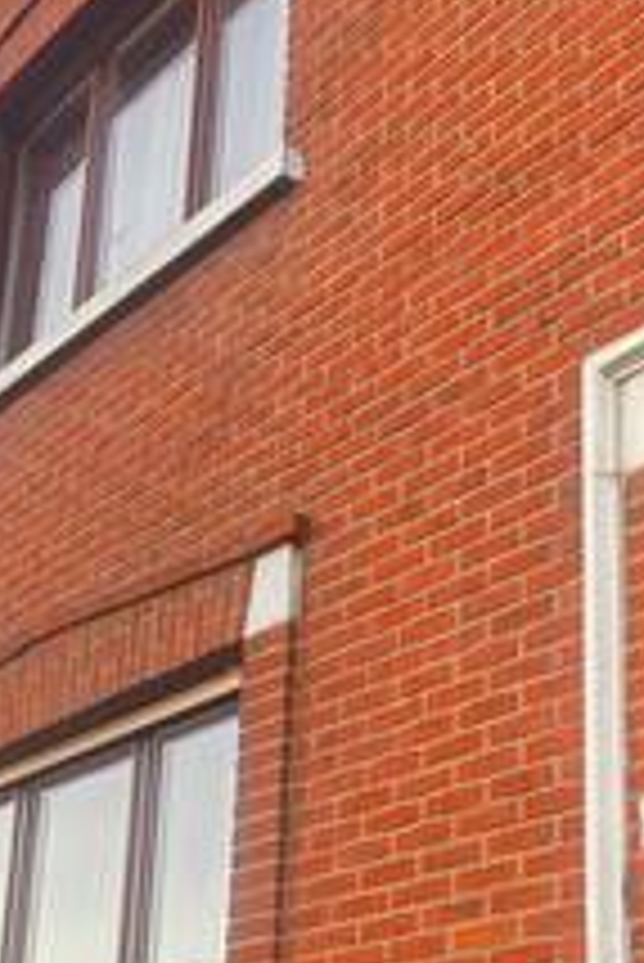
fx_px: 1447
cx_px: 527
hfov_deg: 24.6
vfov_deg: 35.2
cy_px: 826
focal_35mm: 54
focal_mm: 5.96
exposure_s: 1/160
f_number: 1.6
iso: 40
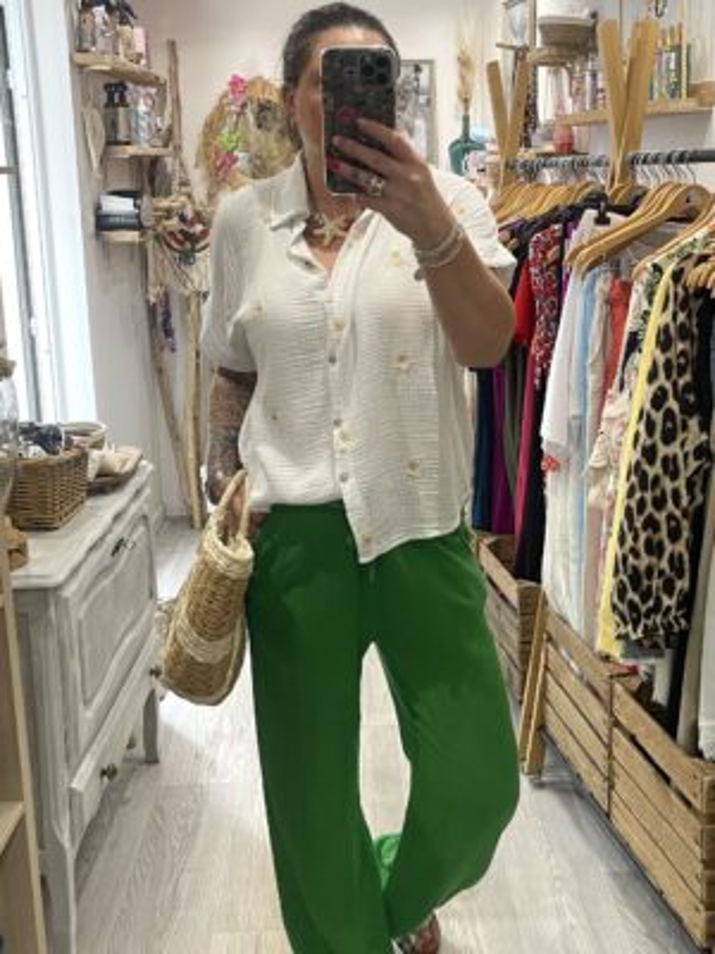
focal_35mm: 25
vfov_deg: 69.4
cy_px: 477
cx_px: 358
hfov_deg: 54.9
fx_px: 689
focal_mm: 5.1
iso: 80
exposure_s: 1/50
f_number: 1.6
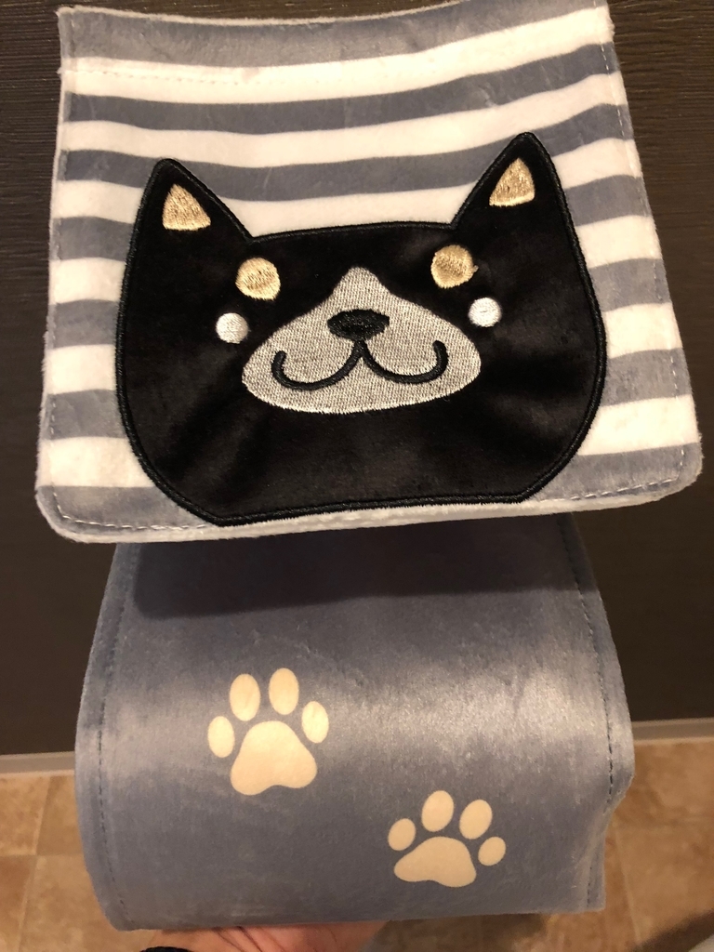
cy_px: 476
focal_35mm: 28
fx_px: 770
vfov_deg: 63.4
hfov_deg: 49.7
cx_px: 357
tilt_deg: -52.9
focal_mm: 3.99
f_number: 1.8
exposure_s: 1/12
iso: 100
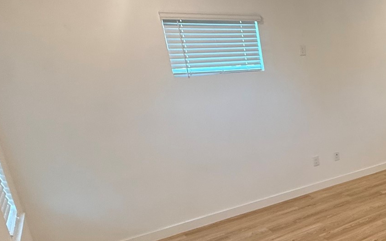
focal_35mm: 36
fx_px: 379
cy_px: 158
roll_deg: +3.7
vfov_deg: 35.1
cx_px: 398
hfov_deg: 44.6
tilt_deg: -14.6
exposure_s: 1/120
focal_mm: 2.22
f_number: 2.2
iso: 320
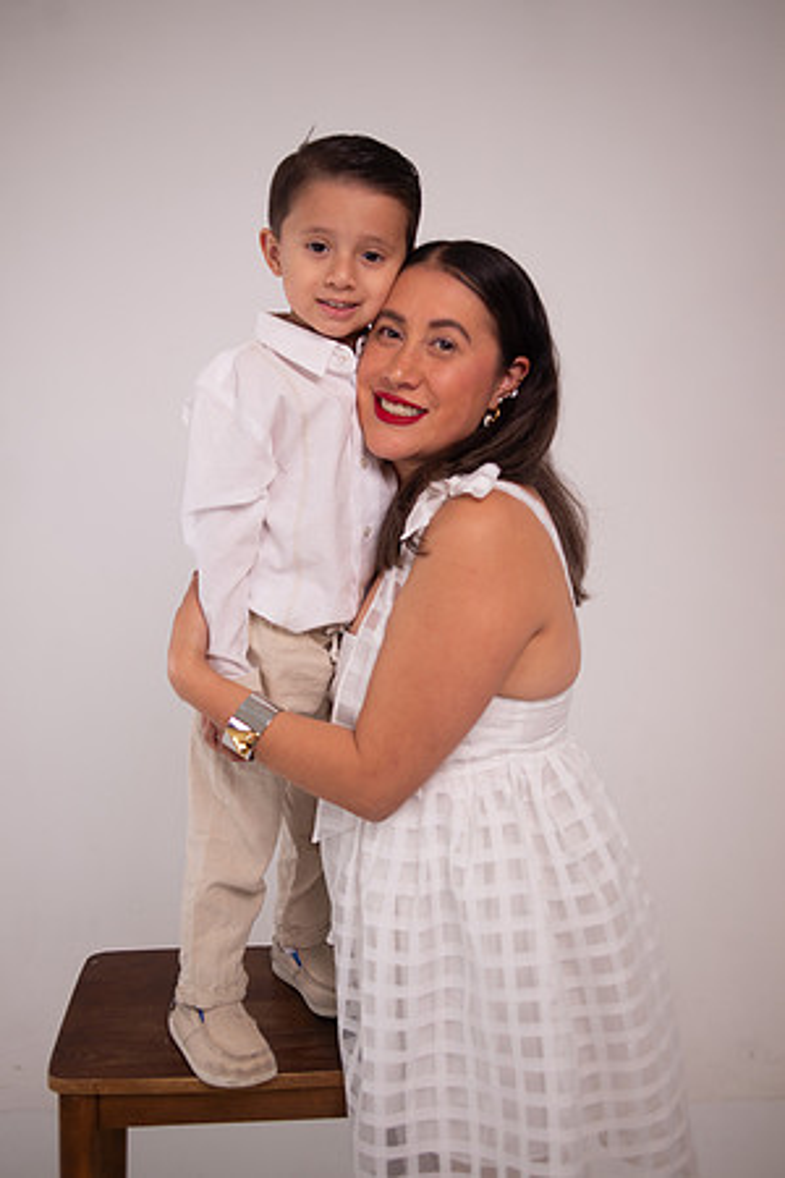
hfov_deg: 37.9
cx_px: 392
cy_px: 589
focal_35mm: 35
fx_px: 1145
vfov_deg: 54.4
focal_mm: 35
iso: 100
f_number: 4
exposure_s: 1/250
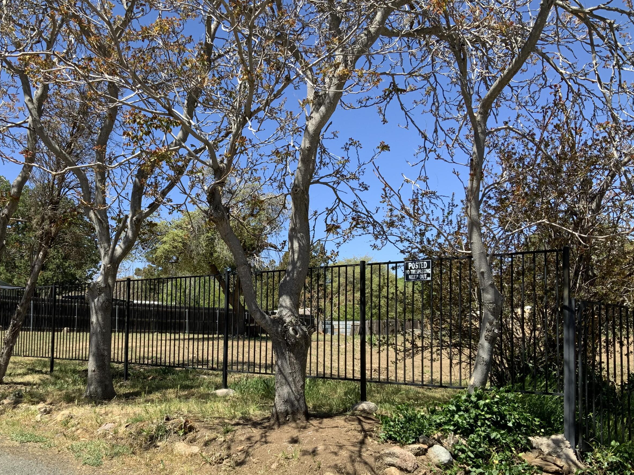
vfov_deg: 38.5
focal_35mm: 37
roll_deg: +0.4
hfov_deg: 49.8
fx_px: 678
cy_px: 281
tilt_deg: +5.2
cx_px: 247
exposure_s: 1/1195
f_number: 1.8
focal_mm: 3
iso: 16
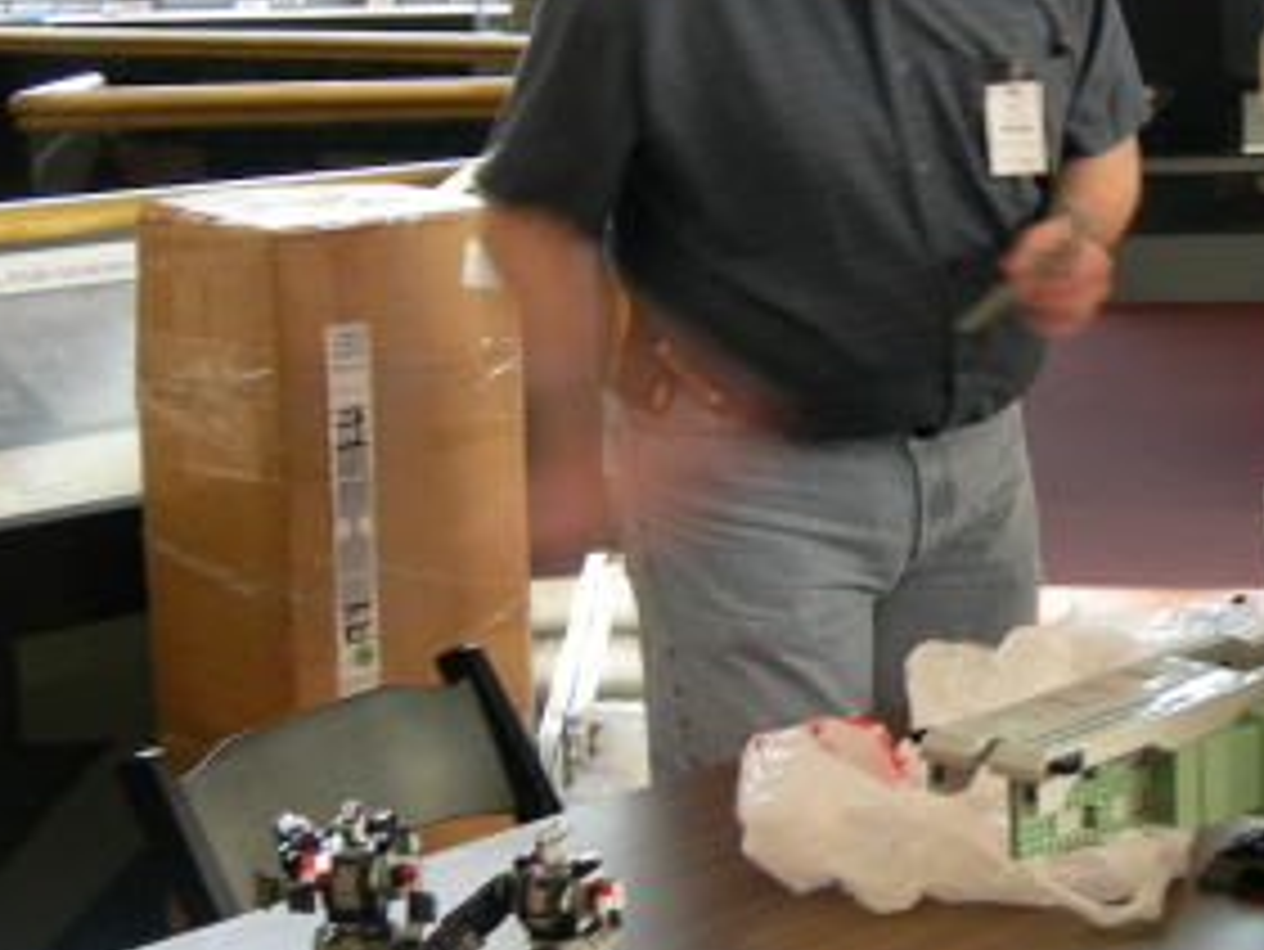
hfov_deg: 23.3
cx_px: 1107
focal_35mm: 82
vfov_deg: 18.0
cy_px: 374
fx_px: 2996
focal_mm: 7.5
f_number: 2.7
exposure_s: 1/7.4
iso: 64
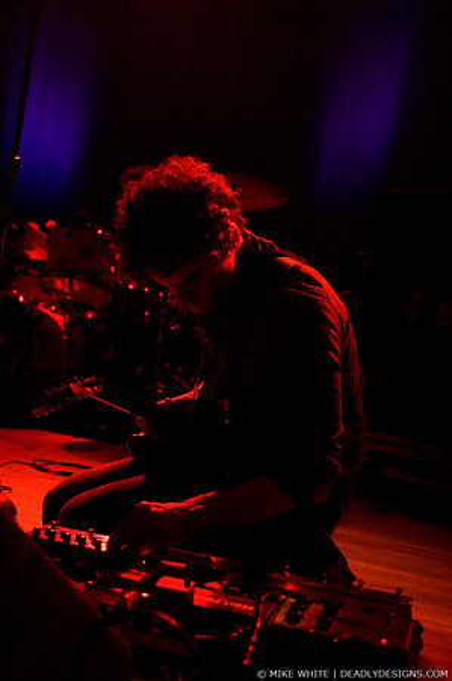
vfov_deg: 37.9
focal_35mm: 52
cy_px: 340
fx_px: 991
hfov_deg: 25.7
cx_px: 226
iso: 1600
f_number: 2.8
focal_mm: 35
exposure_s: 1/30
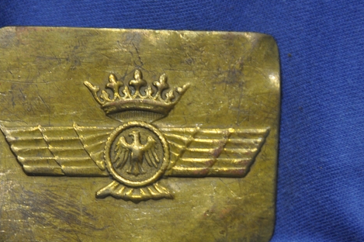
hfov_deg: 9.6
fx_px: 2172
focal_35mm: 215
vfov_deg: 6.4
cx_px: 159
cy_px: 143
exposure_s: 1/30
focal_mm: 112
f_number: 5.3
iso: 900
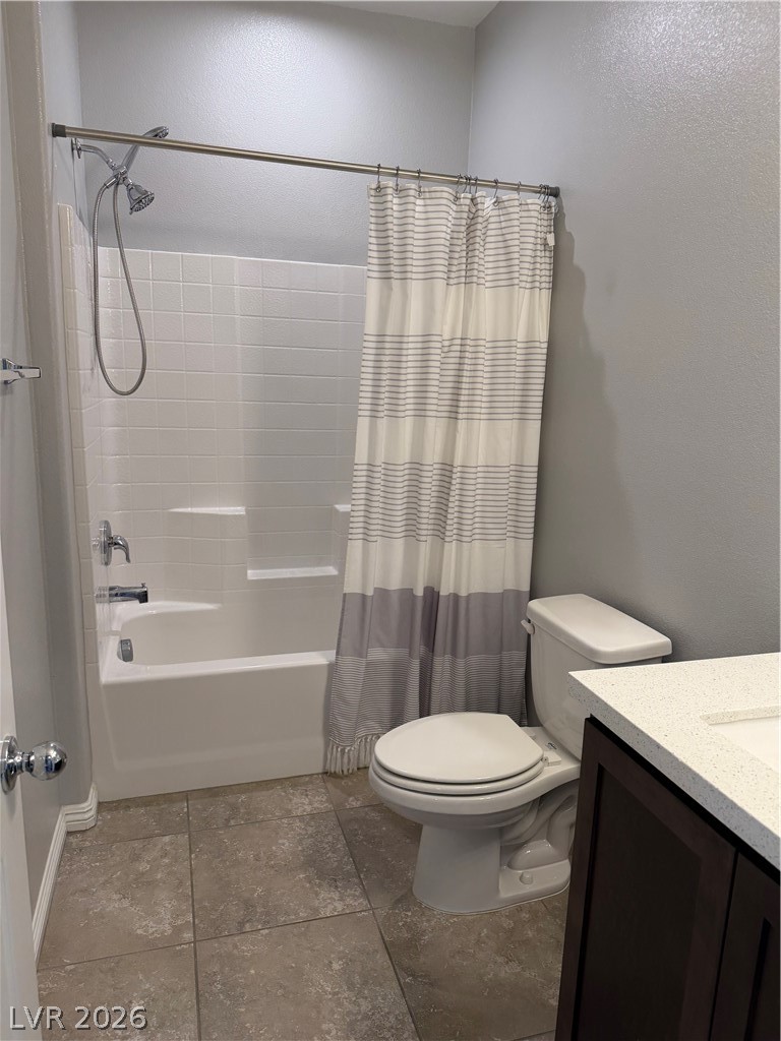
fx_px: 722
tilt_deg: -12.2
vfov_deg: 71.6
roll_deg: -1.5
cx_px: 390
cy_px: 520
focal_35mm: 24
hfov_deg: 56.8
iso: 160
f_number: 1.78
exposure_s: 1/120
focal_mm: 6.76
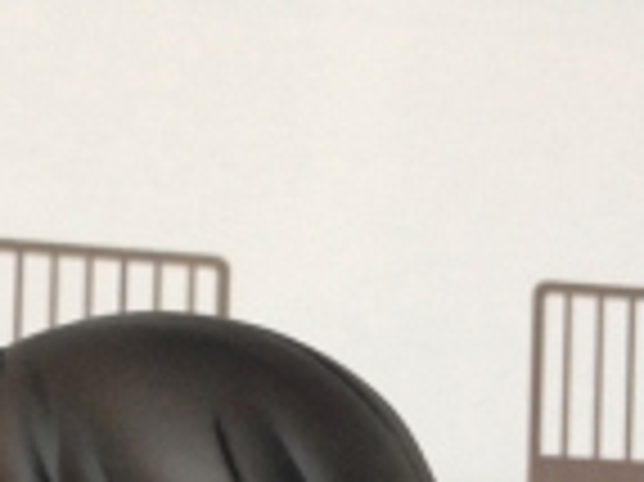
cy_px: 669
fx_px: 2324
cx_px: 95
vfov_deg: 11.5
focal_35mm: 125
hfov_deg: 15.6
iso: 125
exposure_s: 1/20
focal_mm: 4.12
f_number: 2.4
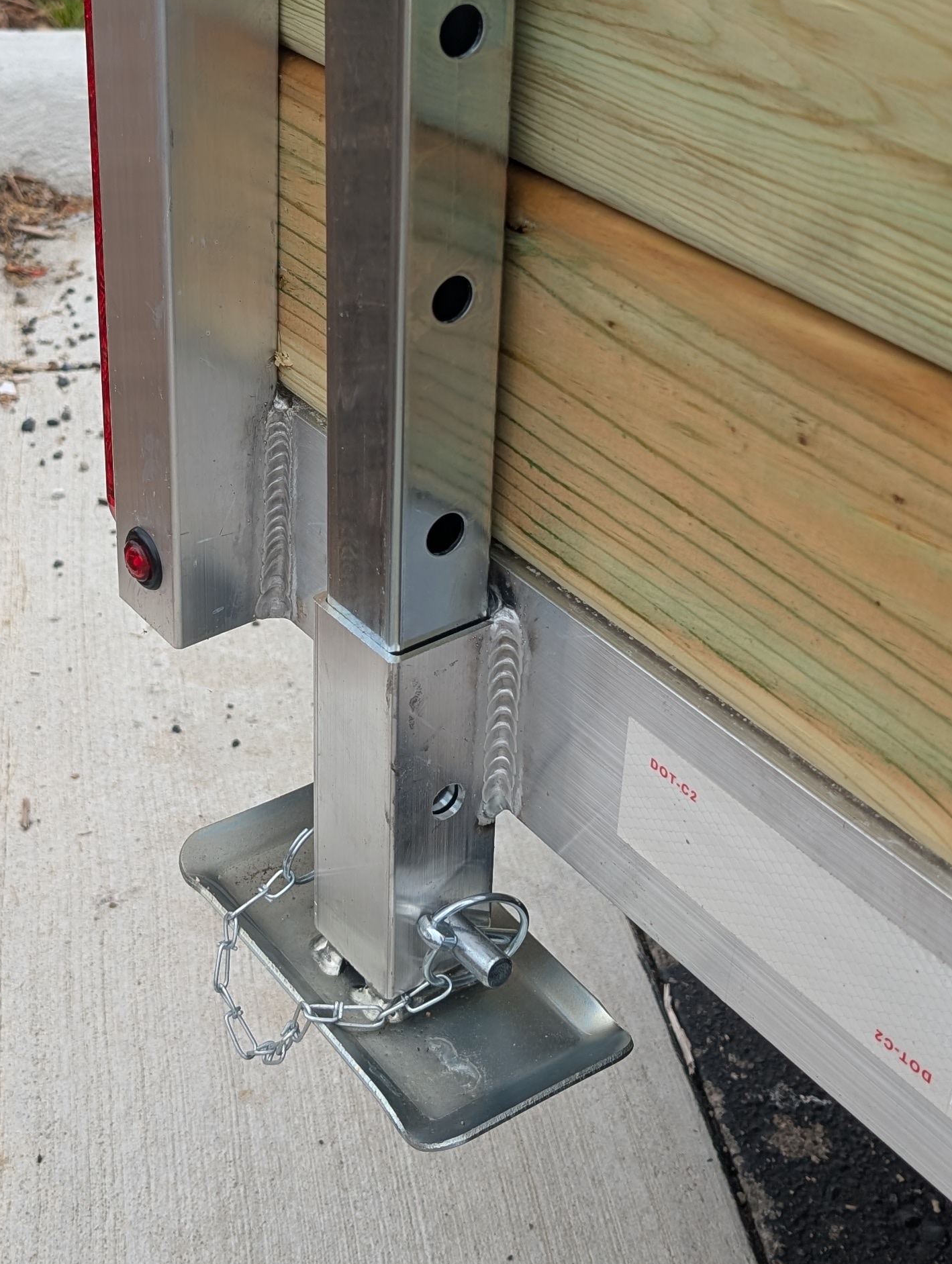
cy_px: 420
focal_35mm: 52
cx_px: 381
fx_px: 1902
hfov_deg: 28.0
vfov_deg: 36.4
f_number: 1.68
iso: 27
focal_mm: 6.9
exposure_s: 1/542
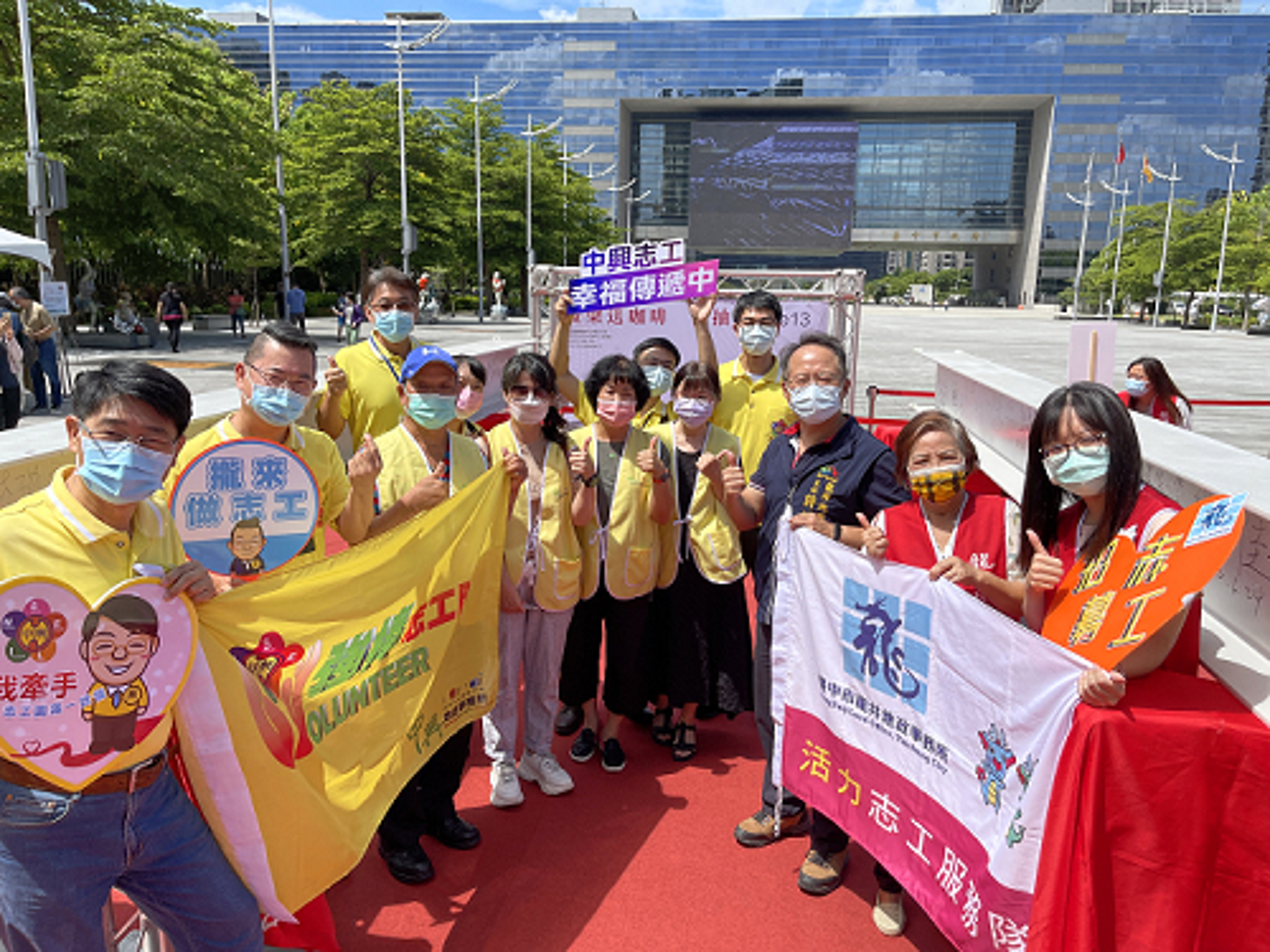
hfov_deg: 67.3
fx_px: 954
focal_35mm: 26
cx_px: 635
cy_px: 476
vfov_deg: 53.1
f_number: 1.6
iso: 32
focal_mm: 5.1
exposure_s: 1/4049
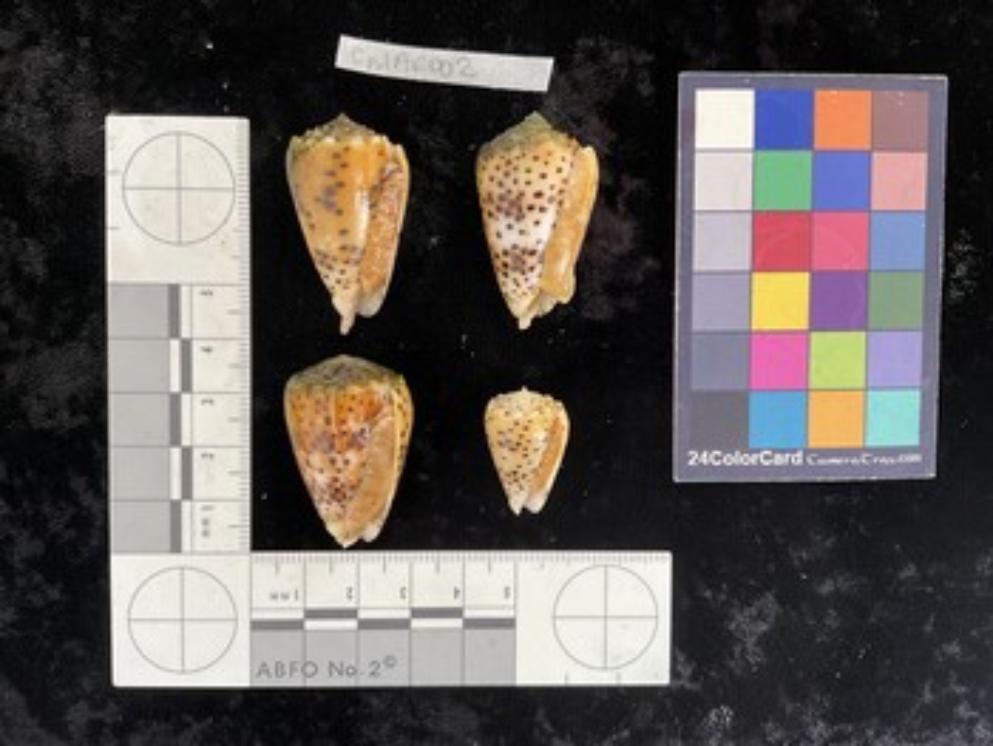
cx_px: 496
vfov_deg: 48.3
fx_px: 832
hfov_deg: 61.6
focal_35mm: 29
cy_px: 373
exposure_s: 1/60
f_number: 1.8
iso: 40
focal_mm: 3
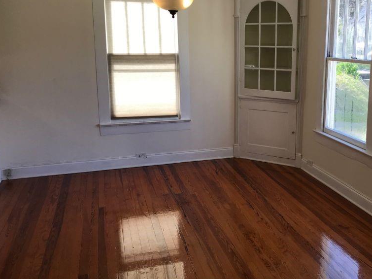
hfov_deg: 48.3
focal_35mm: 38
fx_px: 408
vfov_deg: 37.7
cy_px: 124
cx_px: 241
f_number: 1.8
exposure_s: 1/189
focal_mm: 3.99
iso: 20
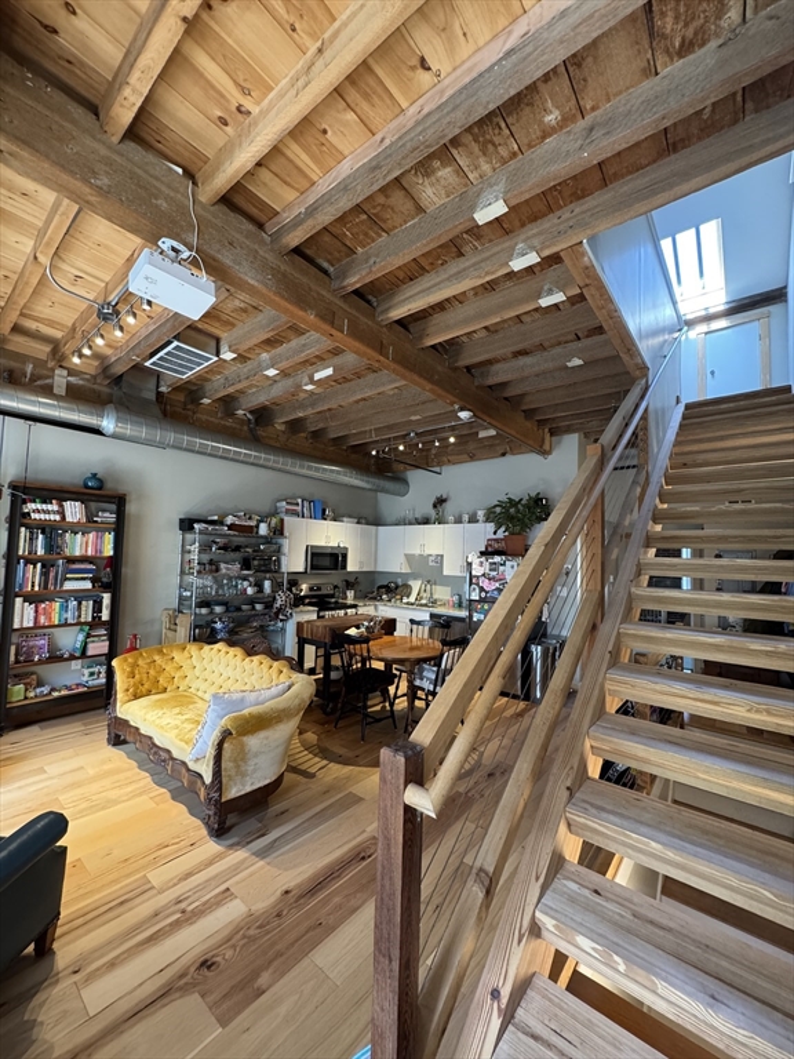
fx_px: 428
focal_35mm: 14
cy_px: 530
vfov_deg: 102.1
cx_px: 397
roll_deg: -2.2
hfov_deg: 85.7
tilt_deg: +4.1
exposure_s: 1/60
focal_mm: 2.22
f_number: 2.2
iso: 400
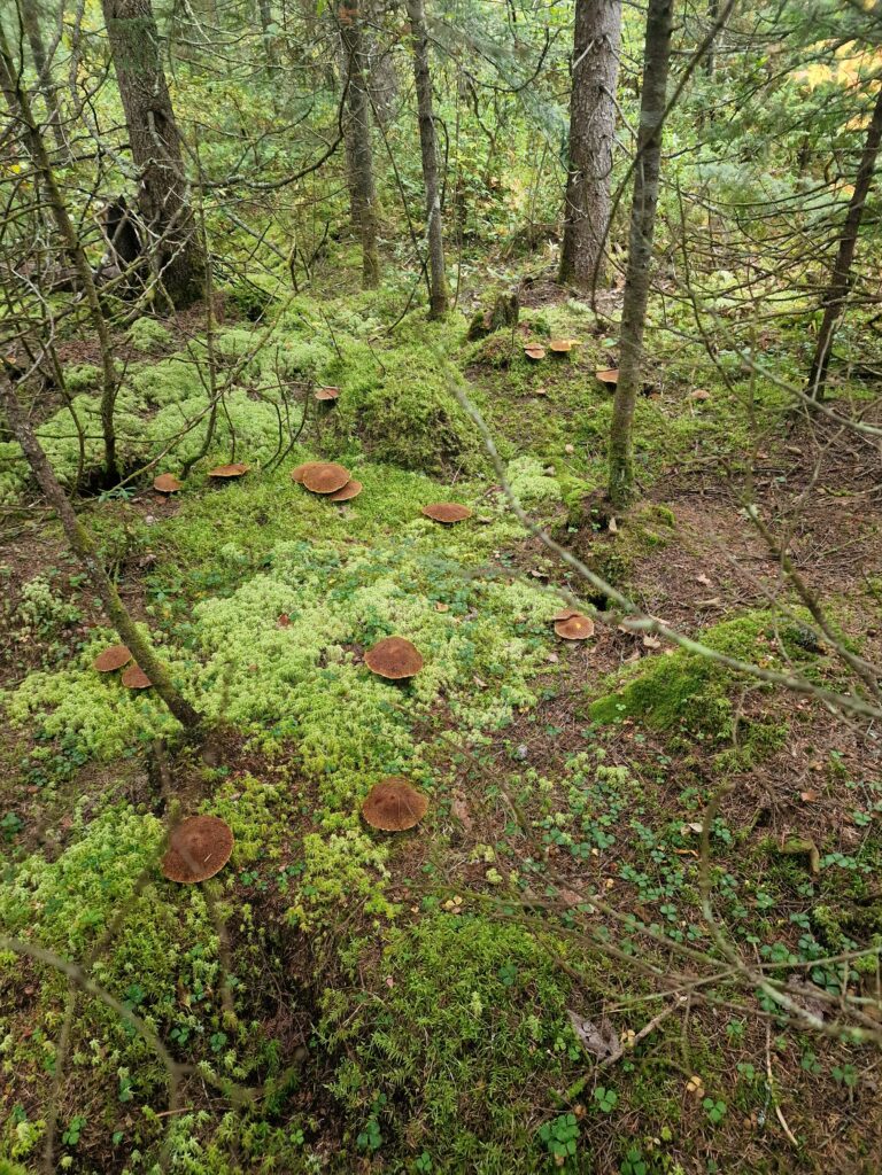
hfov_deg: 58.9
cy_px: 588
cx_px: 441
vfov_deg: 73.9
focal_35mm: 23
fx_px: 781
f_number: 1.8
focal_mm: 6.4
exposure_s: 1/100
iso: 500
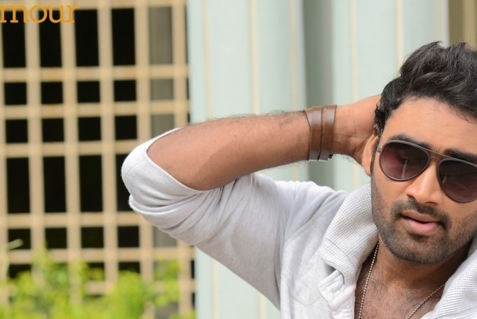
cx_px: 250
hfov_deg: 6.6
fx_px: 4162
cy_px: 259
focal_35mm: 314
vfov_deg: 4.4
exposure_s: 1/400
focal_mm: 185
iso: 250
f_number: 6.3
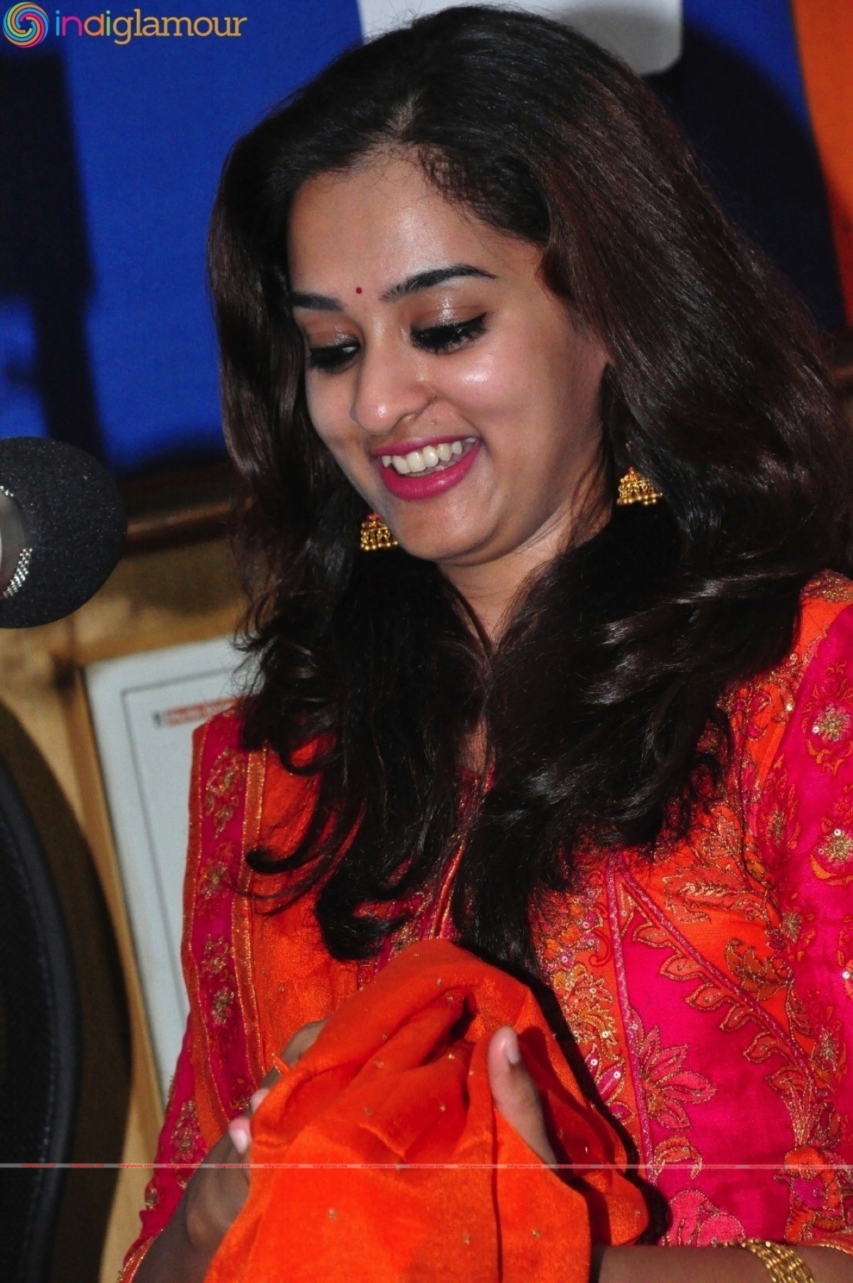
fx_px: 5610
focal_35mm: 158
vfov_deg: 13.1
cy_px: 642
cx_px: 426
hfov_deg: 8.7
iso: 3200
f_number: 7.1
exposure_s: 1/125
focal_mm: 105
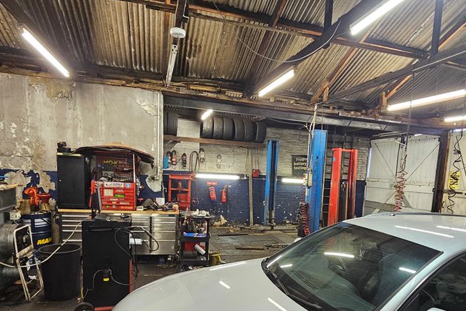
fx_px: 298
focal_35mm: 23
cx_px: 265
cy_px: 213
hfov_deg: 75.7
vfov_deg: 53.7
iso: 400
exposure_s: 1/33
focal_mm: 2.2
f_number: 2.2
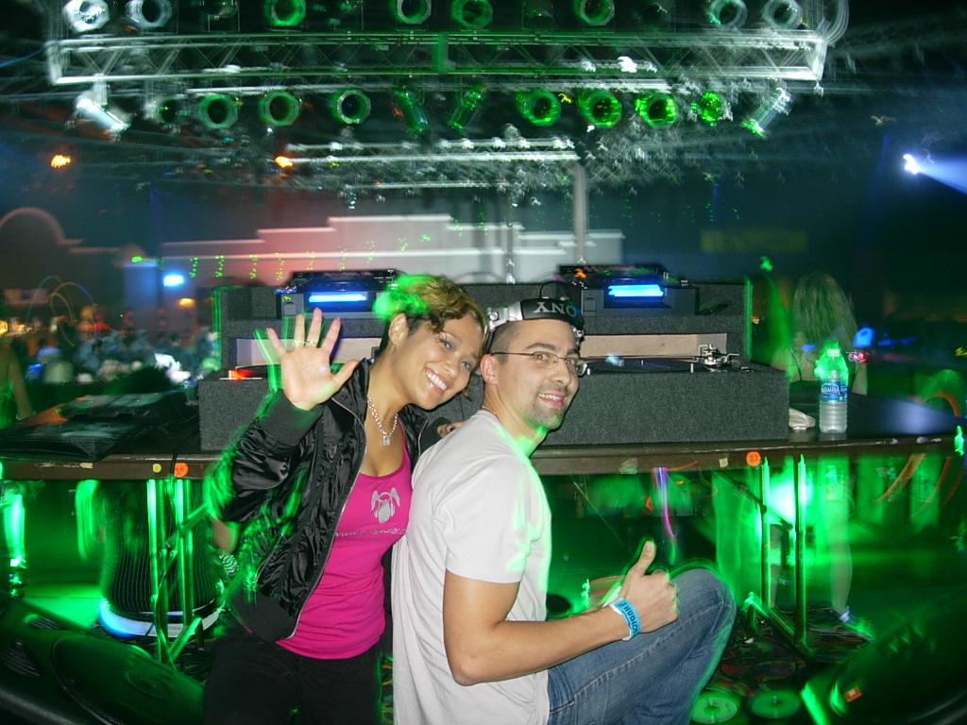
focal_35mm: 38
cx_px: 484
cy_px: 362
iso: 79
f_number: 2.8
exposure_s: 1
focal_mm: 7.8
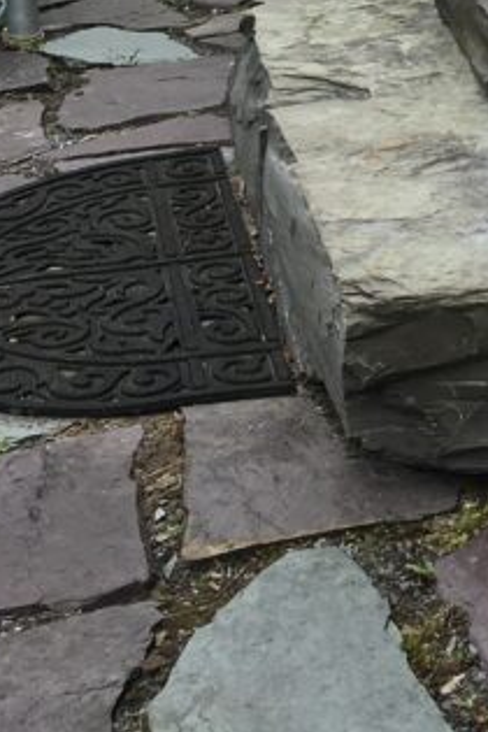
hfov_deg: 13.3
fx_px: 1993
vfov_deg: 19.4
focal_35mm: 98
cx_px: 679
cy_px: -195
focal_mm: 4.15
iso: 25
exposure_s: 1/565
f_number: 2.2
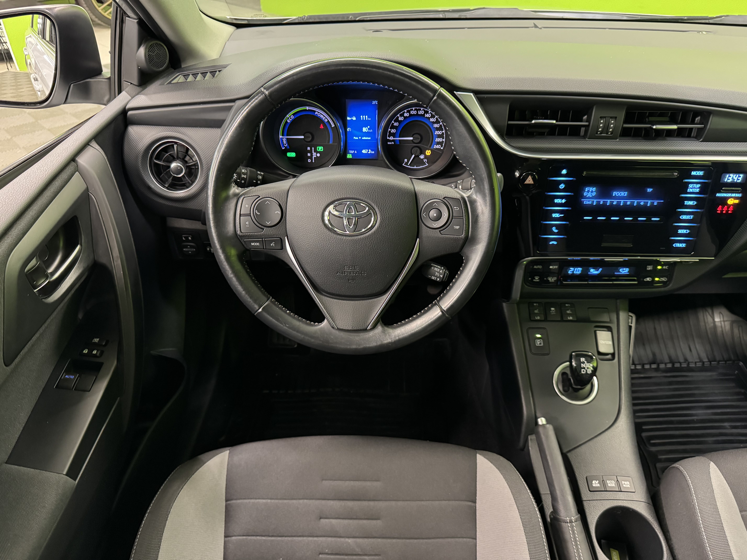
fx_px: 518
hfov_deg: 71.6
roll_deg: +0.1
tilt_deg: -36.6
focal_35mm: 24
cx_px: 374
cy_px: 280
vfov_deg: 56.8
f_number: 1.78
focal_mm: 6.76
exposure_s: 1/33
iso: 800
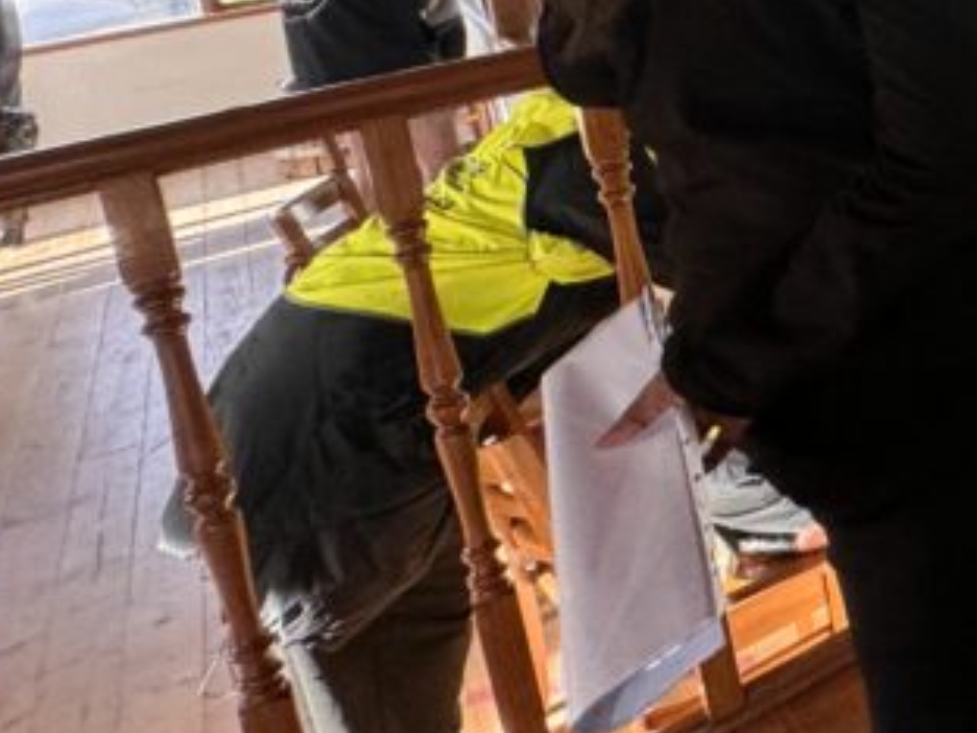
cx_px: 1563
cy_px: -157
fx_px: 1298
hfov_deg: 26.0
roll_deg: +7.5
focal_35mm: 46
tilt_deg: -9.4
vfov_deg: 27.5
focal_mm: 2.22
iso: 125
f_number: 2.2
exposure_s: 1/99
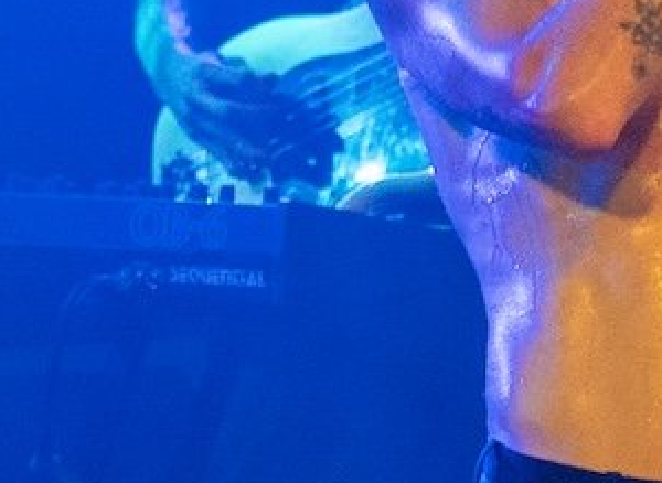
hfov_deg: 3.6
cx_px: 388
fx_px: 10494
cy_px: 462
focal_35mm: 554
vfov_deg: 2.6
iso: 5000
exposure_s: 1/80
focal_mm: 70
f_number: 2.8
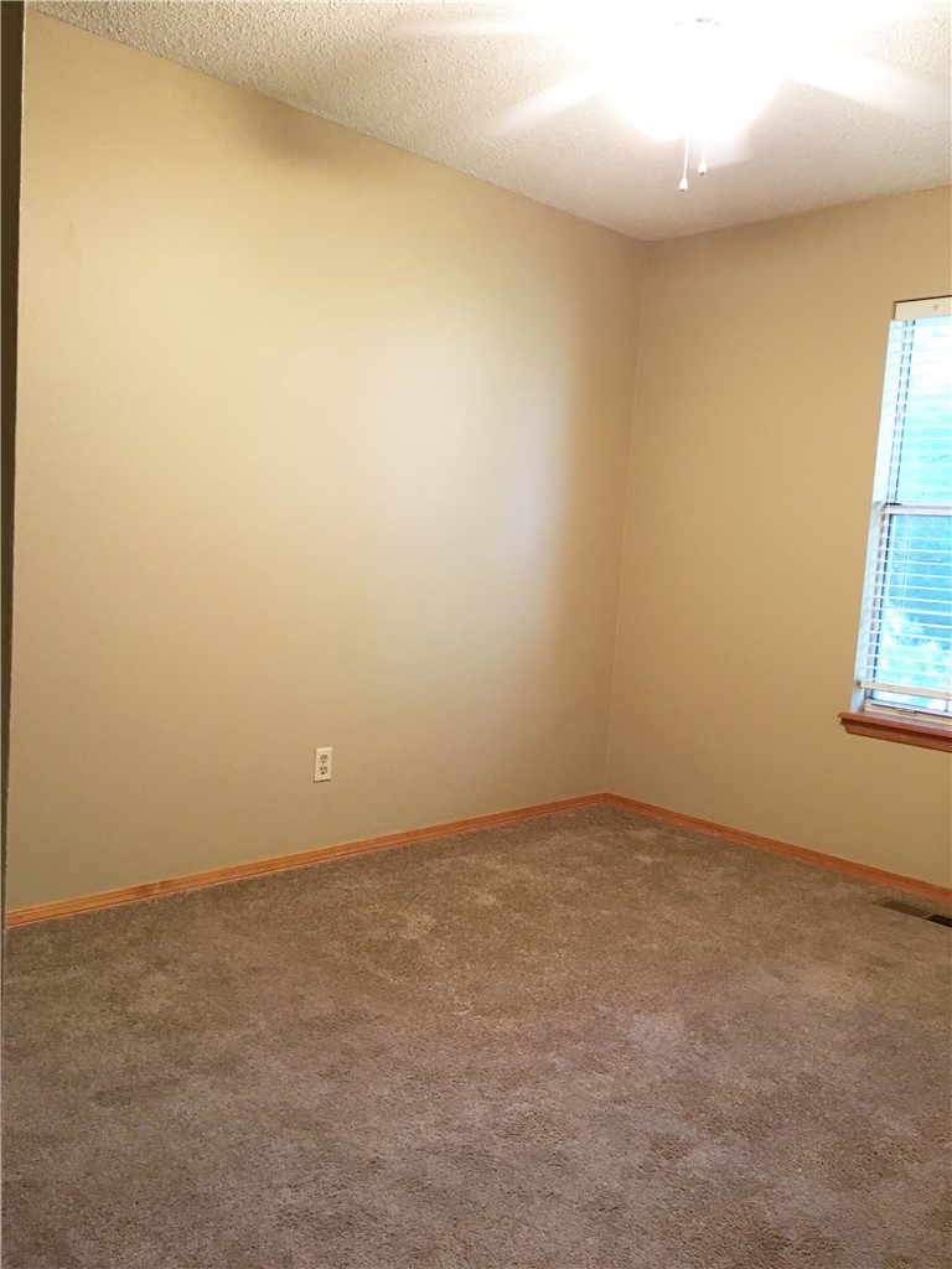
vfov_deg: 61.7
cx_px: 476
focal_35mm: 29
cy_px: 634
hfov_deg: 48.2
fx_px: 1063
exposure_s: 1/30
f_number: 2.2
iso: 160
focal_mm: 4.15
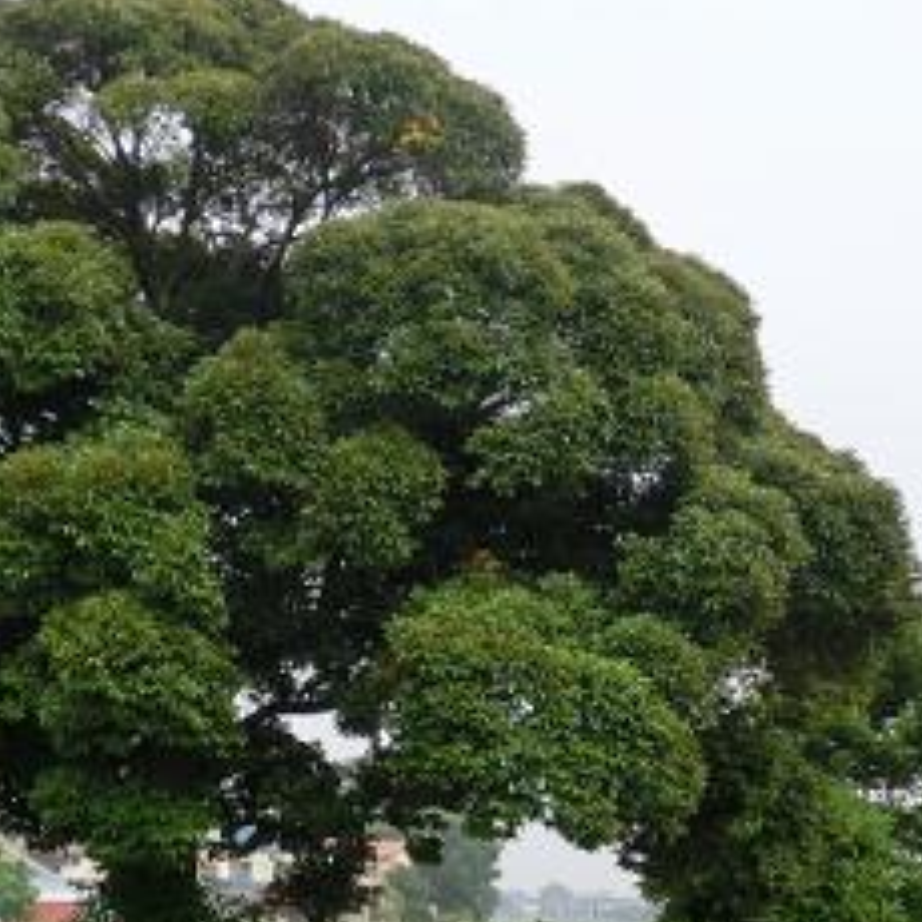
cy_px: 645
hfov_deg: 21.3
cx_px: 317
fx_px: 2441
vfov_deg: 21.3
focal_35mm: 81
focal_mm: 7.9
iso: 80
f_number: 3.4
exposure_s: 1/800
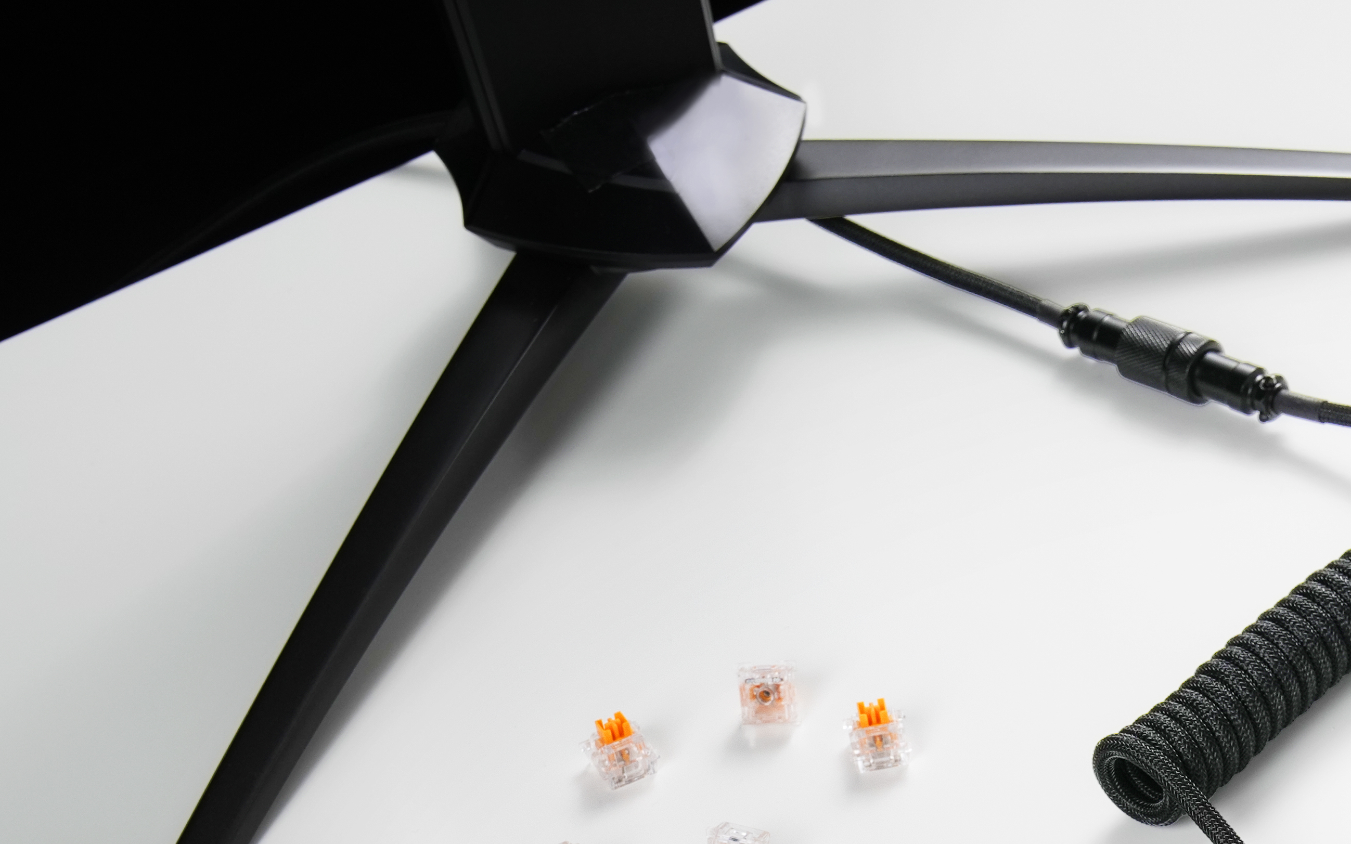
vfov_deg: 11.5
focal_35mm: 110
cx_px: 1522
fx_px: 4050
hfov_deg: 18.2
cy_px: 1145
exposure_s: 1/15
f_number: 8
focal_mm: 40
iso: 250
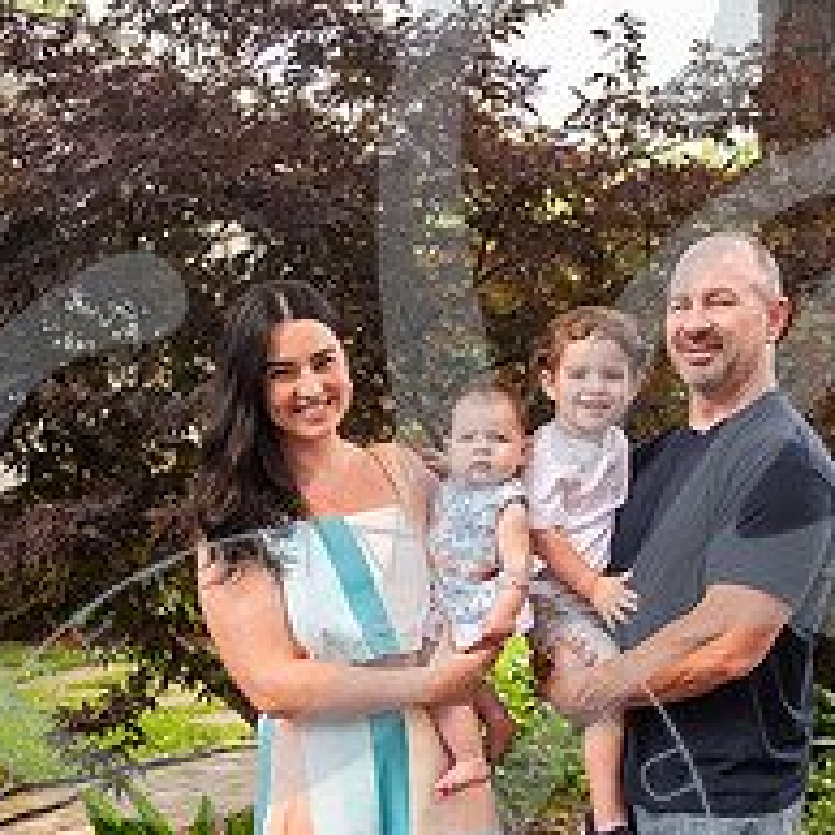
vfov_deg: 27.9
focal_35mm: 61
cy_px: 598
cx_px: 521
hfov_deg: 28.1
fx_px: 1665
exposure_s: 1/400
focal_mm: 31
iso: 200
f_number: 2.8
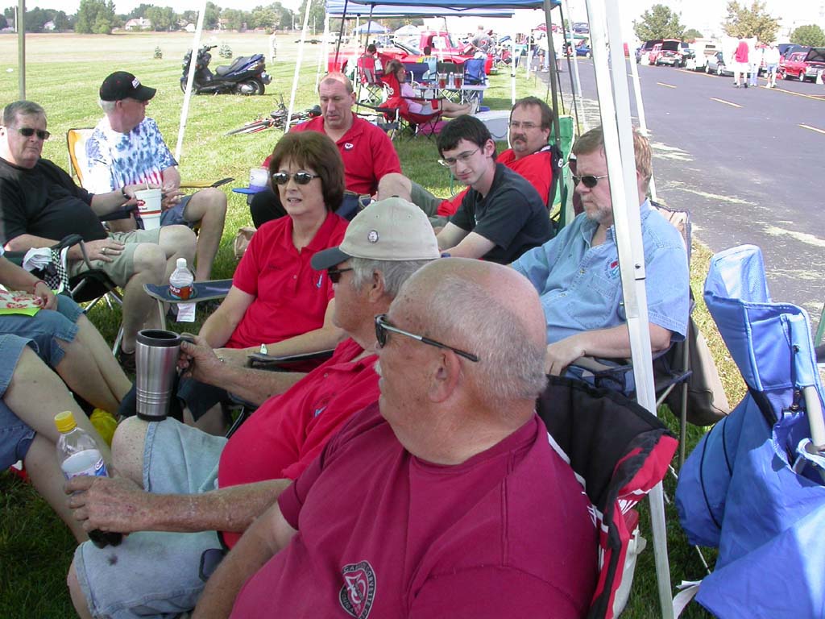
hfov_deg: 49.0
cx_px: 412
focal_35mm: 38
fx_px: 906
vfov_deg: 37.7
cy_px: 310
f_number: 5.3
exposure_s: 1/171
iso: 100
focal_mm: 7.85
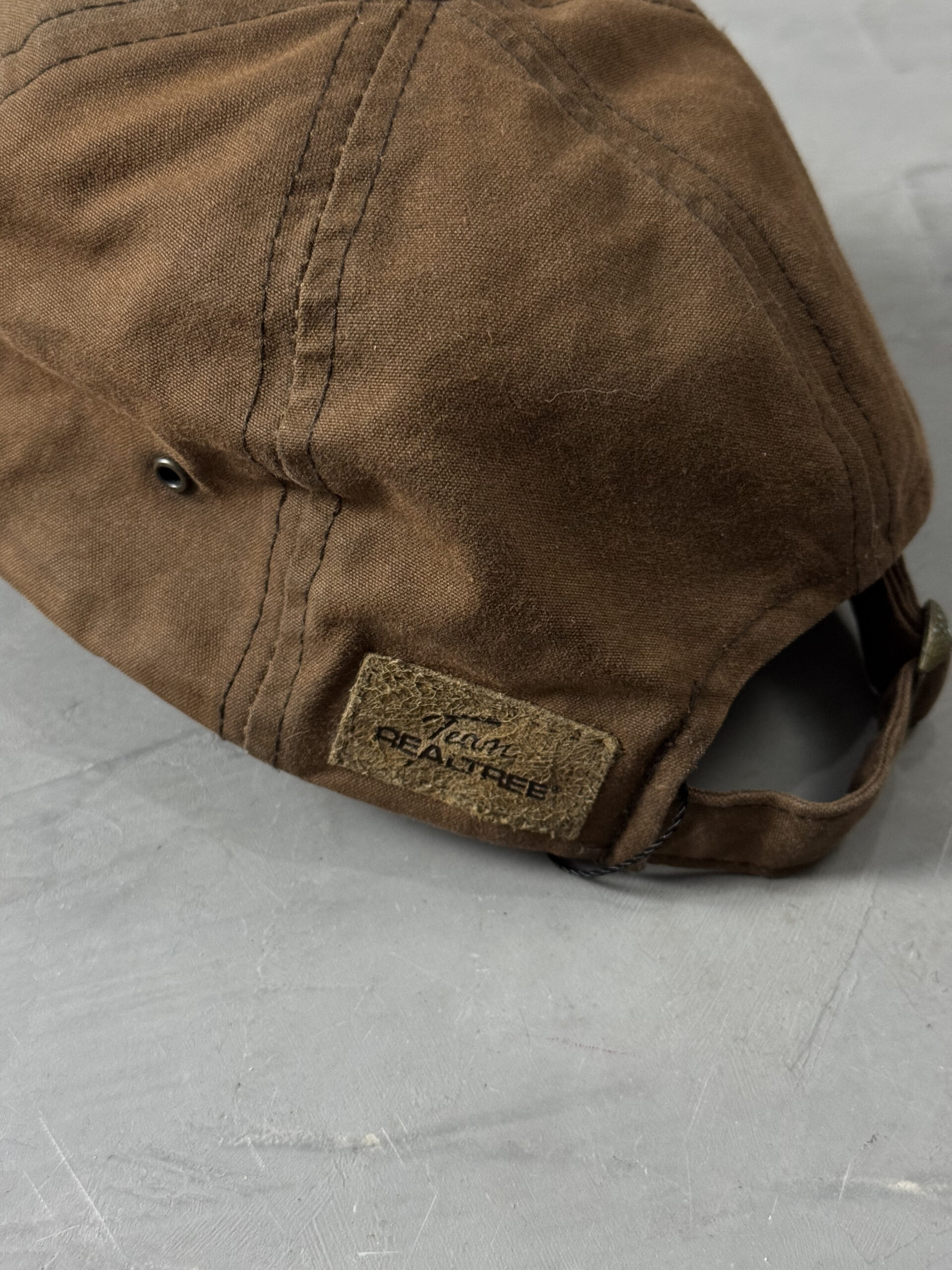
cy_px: 635
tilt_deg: -43.4
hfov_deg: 30.3
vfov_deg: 39.7
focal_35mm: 48
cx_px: 476
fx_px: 1760
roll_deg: -1.9
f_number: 1.78
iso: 250
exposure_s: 1/60
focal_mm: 6.76
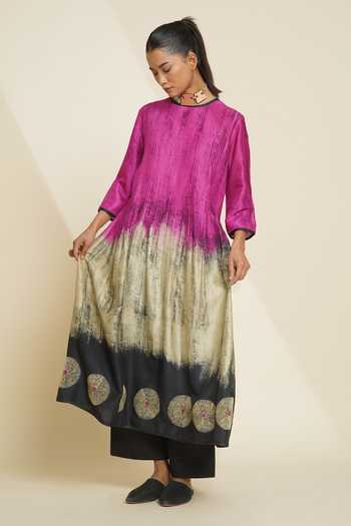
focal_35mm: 50
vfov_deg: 39.6
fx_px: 731
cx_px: 176
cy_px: 263
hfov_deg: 27.0
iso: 100
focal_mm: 50
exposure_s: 1/60
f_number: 6.3
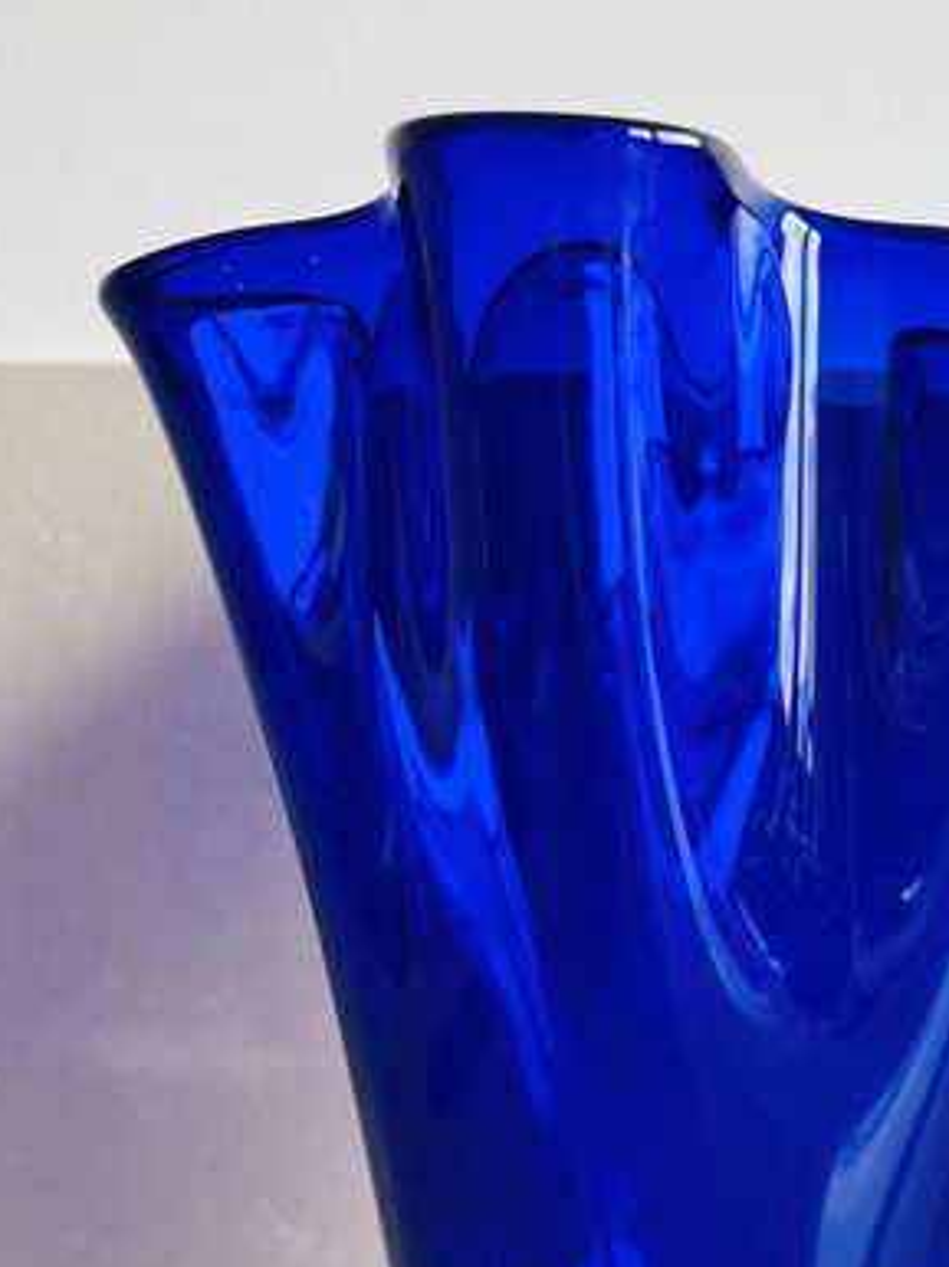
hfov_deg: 30.9
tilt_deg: -2.9
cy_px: 954
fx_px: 1683
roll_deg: +0.1
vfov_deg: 40.1
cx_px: 716
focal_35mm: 46
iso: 100
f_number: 1.6
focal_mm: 5.1
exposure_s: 1/122
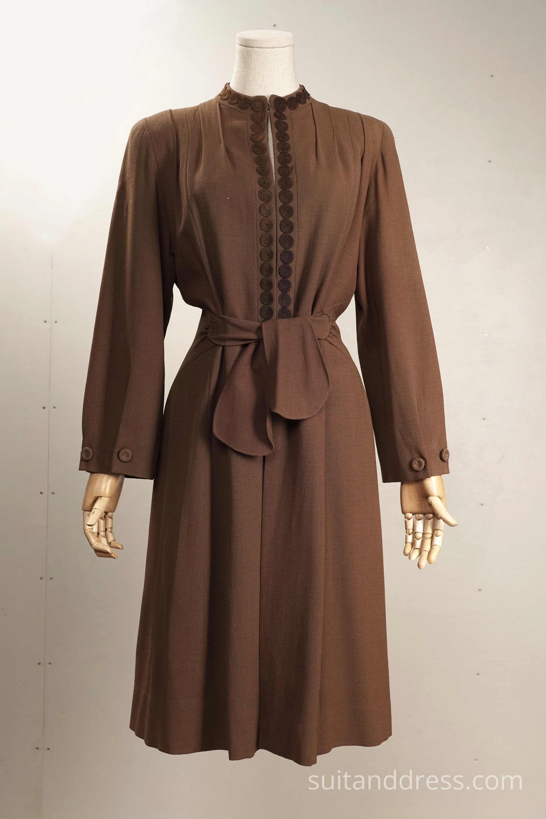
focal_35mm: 48
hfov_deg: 28.1
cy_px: 410
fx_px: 1092
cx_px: 273
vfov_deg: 41.1
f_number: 5.6
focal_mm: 32
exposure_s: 1/80
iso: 400
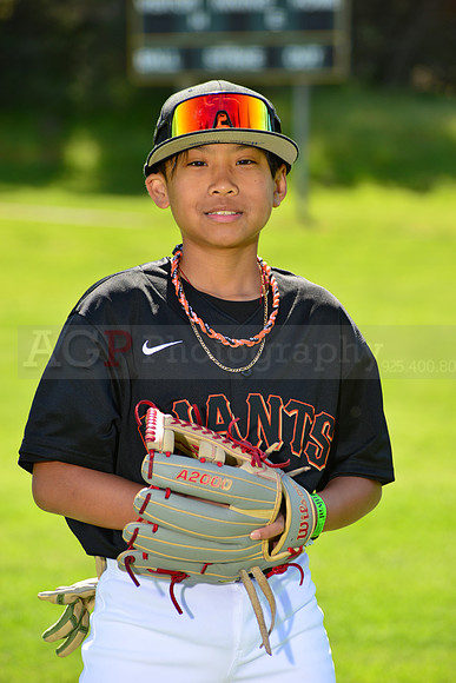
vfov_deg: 12.1
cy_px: 342
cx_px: 228
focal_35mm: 170
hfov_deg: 8.1
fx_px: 3228
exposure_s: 1/250
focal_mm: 170
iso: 200
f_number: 8
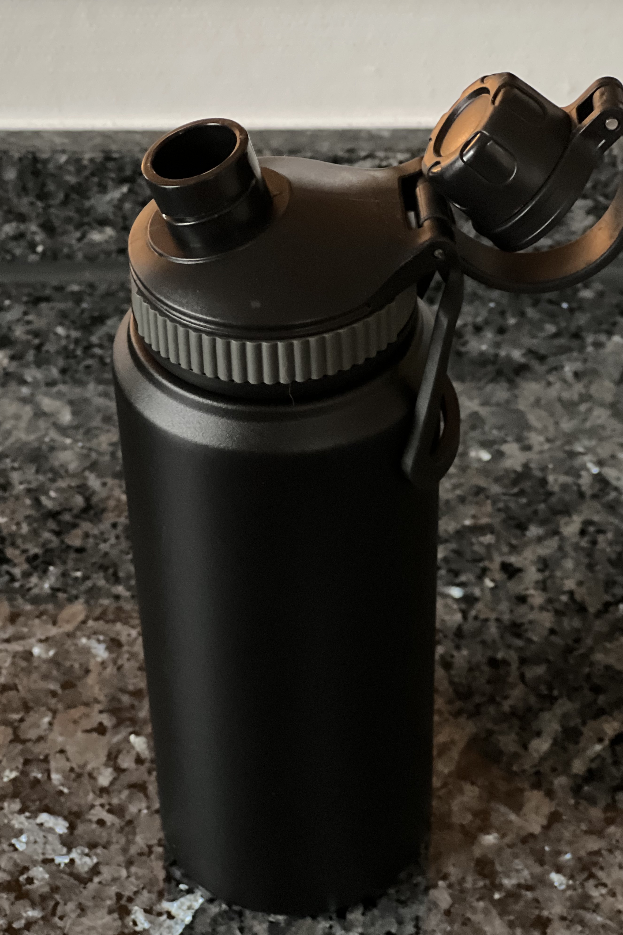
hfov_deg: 16.9
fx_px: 2102
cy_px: 472
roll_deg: +1.8
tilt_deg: -40.2
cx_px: 336
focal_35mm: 81
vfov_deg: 25.1
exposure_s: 1/14
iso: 500
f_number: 2.8
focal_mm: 9
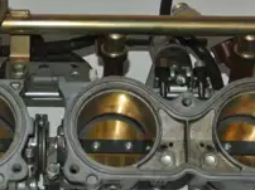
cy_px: 72
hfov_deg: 17.3
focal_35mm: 113
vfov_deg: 13.1
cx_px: 40
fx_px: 831
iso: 200
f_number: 4.2
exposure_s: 1/60
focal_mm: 16.3
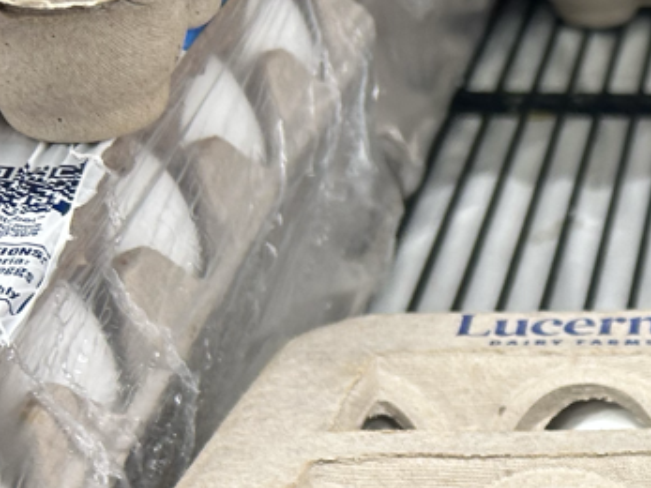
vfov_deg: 16.0
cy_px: 503
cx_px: 1037
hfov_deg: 18.6
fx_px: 1692
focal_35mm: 90
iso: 64
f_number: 1.5
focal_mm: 5.7
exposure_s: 1/120
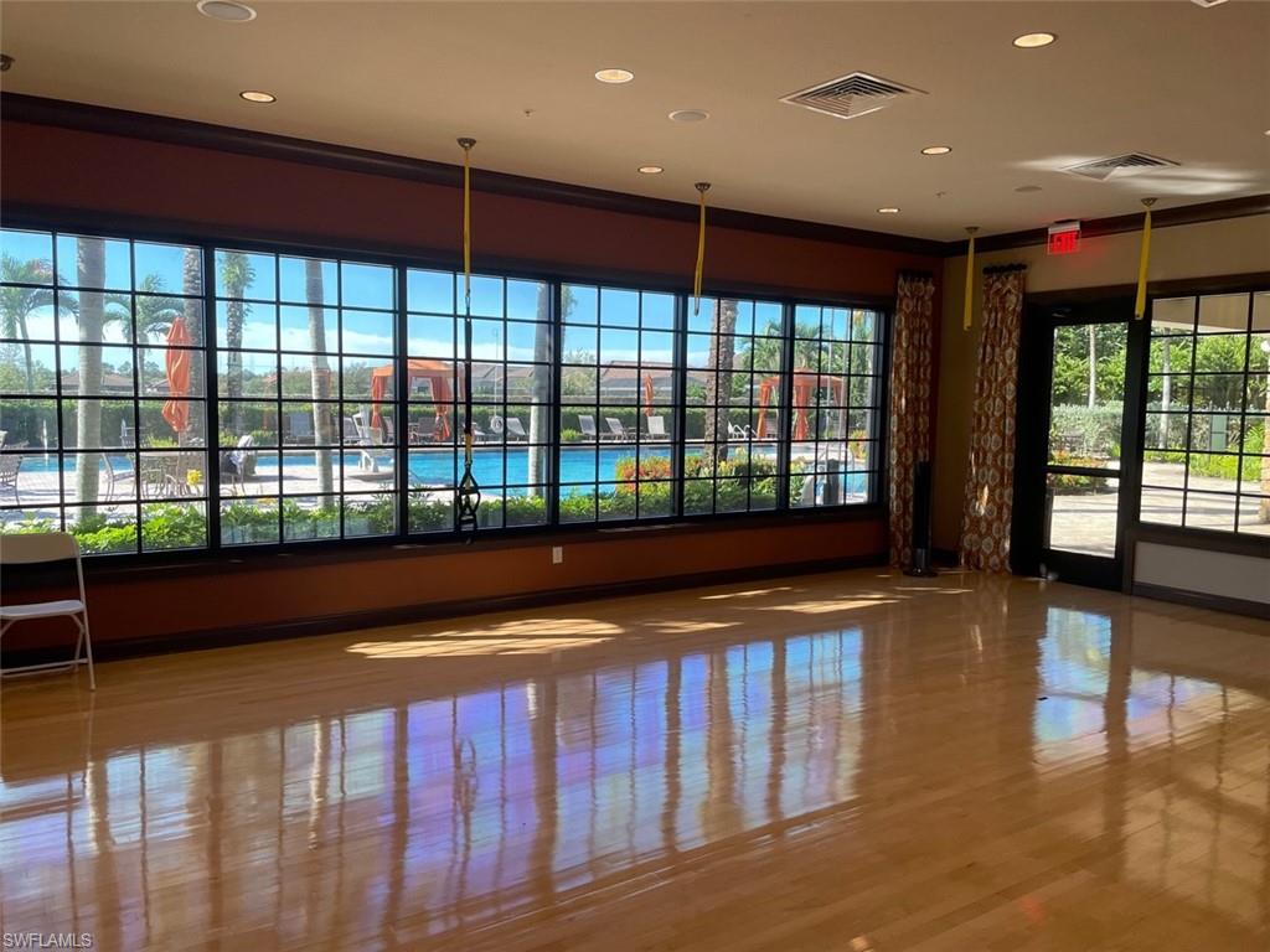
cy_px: 476
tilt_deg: -4.1
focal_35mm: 26
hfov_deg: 67.3
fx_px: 954
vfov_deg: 53.1
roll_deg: -0.7
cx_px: 635
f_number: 1.6
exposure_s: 1/121
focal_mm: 4.2
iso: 100
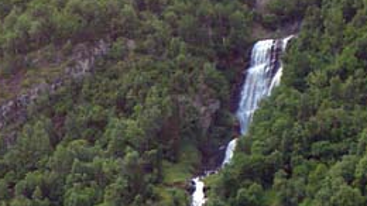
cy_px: 310
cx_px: 175
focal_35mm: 166
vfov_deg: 7.2
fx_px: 1615
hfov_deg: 13.0
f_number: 4.4
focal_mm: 14.6
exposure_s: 1/100
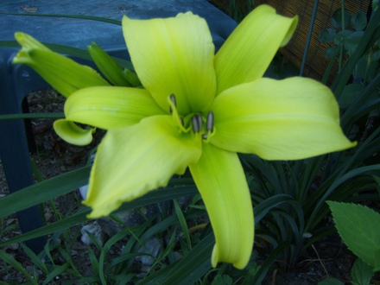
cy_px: 142
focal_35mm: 36
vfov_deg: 39.7
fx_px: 395
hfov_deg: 51.4
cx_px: 190
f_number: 2.8
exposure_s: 1/64
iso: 124
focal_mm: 6
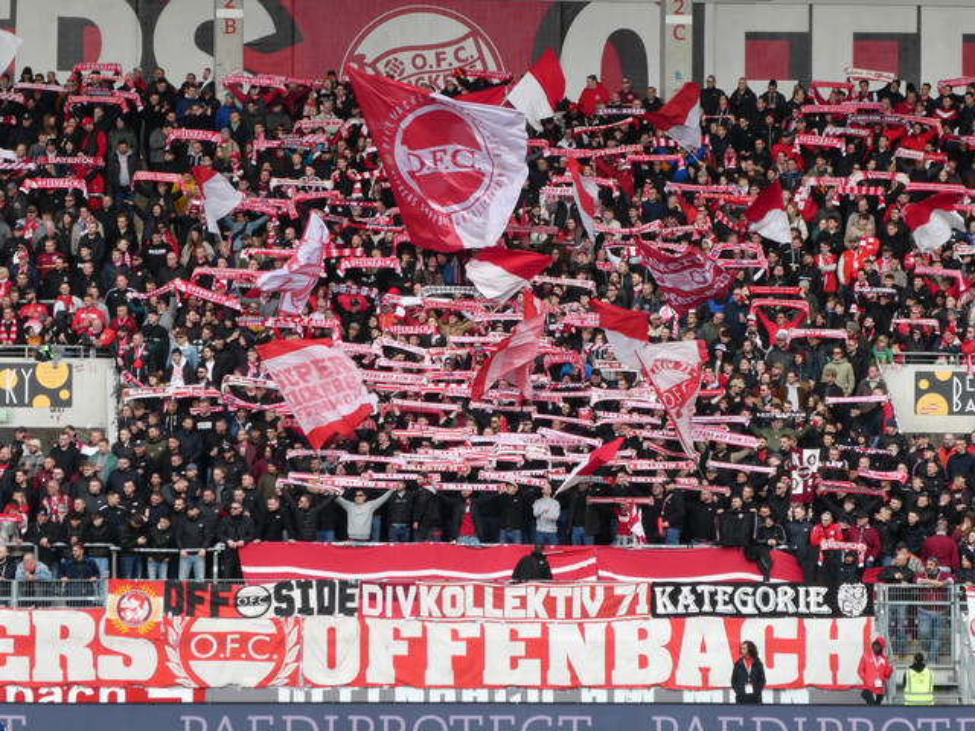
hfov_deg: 10.7
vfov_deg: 8.0
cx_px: 488
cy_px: 366
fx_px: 5211
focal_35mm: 185
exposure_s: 1/100
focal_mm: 33.2
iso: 80
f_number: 5.6
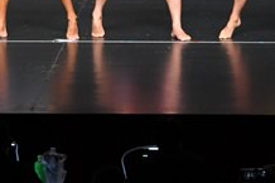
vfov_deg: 2.9
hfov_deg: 4.3
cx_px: 107
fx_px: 3656
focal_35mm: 479
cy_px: -76
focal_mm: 90
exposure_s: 1/400
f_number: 5.6
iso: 2500
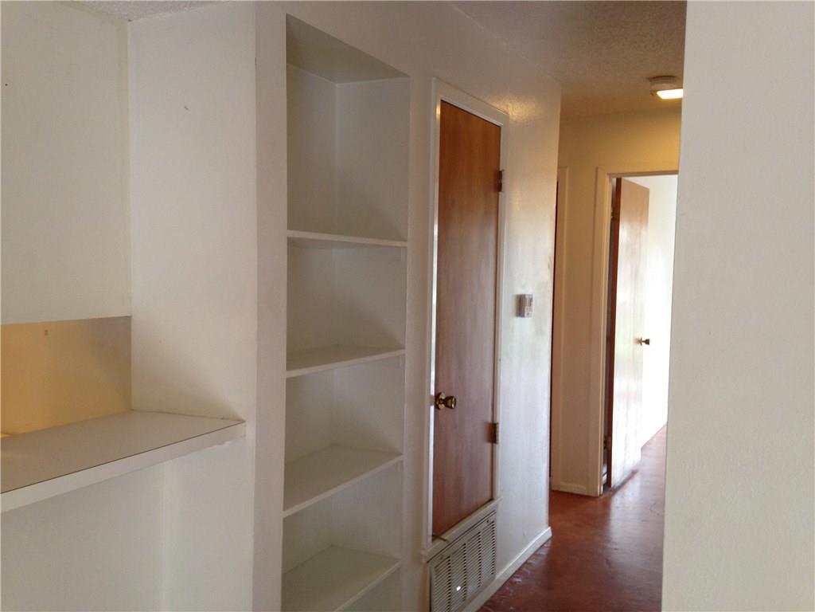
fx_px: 777
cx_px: 408
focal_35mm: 33
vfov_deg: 42.9
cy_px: 306
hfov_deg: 55.4
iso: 100
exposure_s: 1/20
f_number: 2.4
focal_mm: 4.12
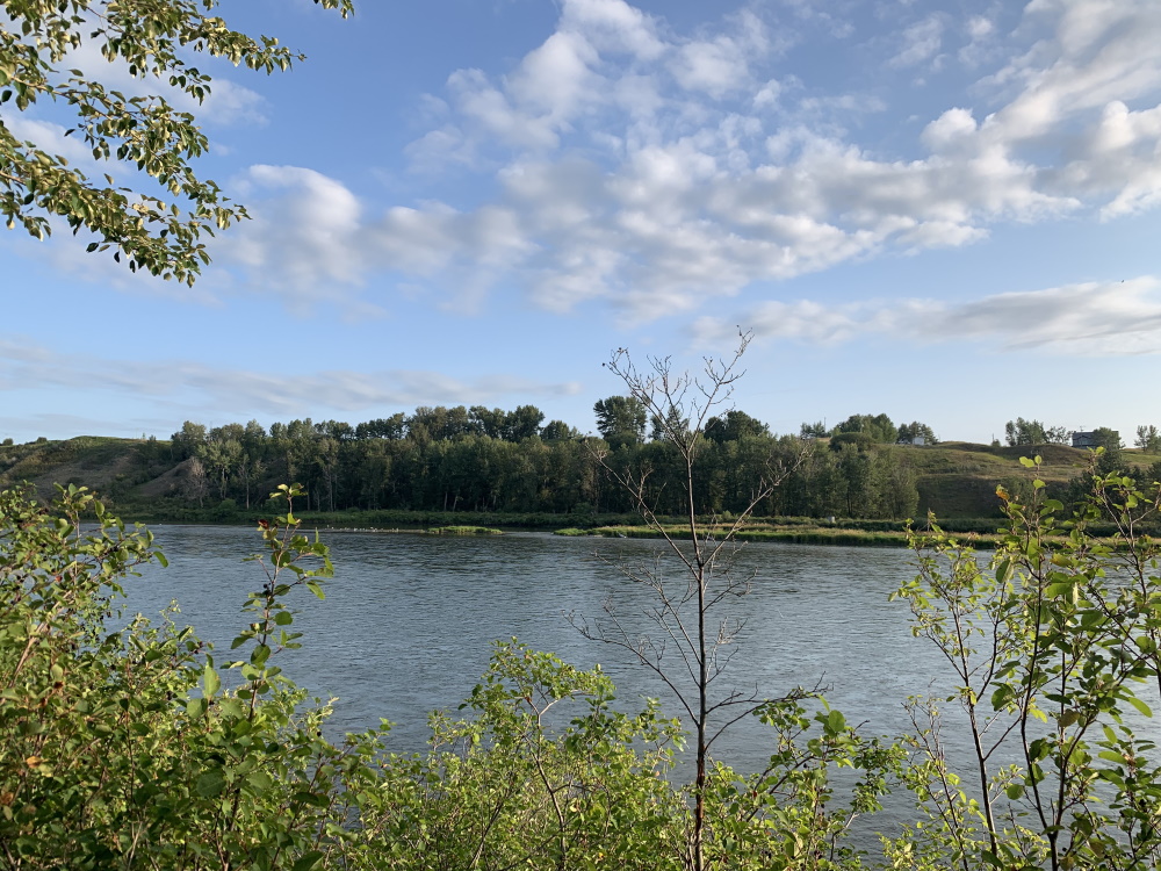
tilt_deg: +5.8
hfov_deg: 67.3
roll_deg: -0.6
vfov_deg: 53.1
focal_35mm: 26
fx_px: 872
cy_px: 436
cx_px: 580
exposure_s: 1/1406
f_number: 1.8
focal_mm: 4.25
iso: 25
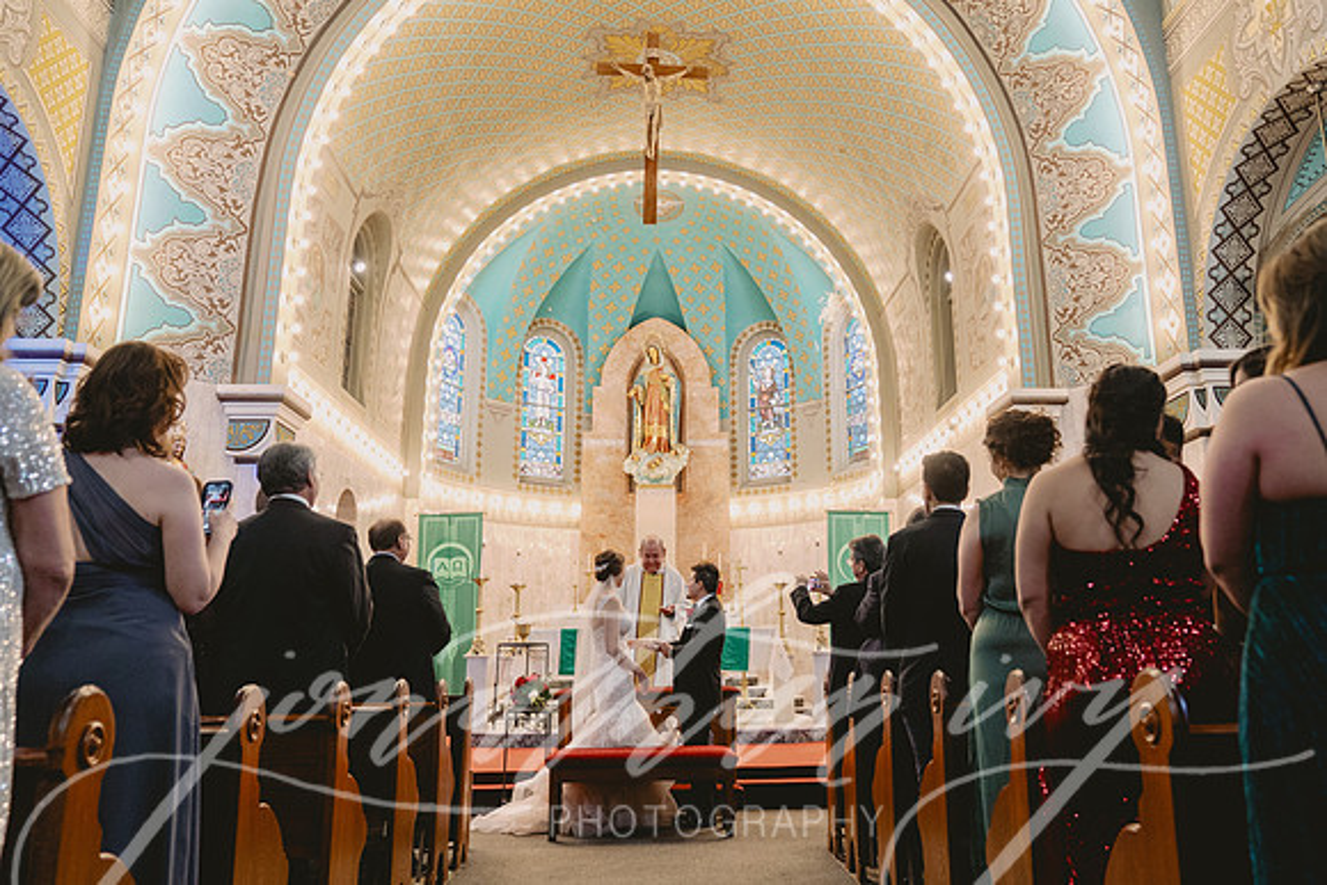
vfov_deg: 42.7
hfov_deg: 60.7
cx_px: 755
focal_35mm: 31
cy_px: 360
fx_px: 1127
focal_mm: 25
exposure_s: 1/125
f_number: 2.8
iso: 1600
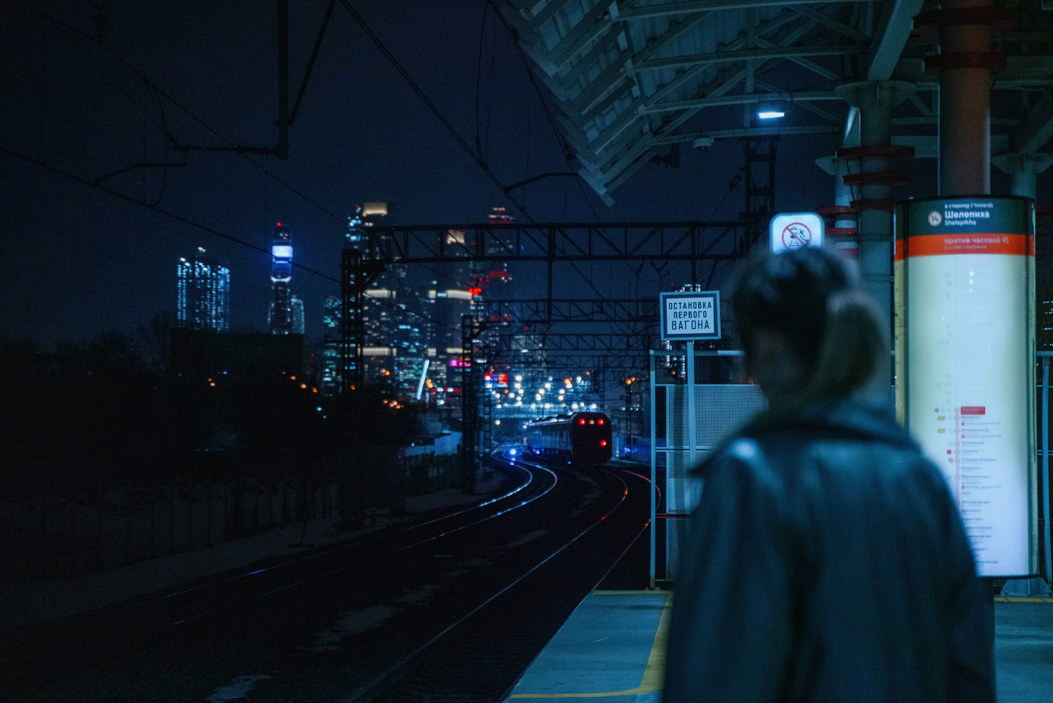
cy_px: 352
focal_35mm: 75
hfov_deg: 27.0
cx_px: 526
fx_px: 2194
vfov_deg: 18.2
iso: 2500
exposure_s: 1/250
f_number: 2.8
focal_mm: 75
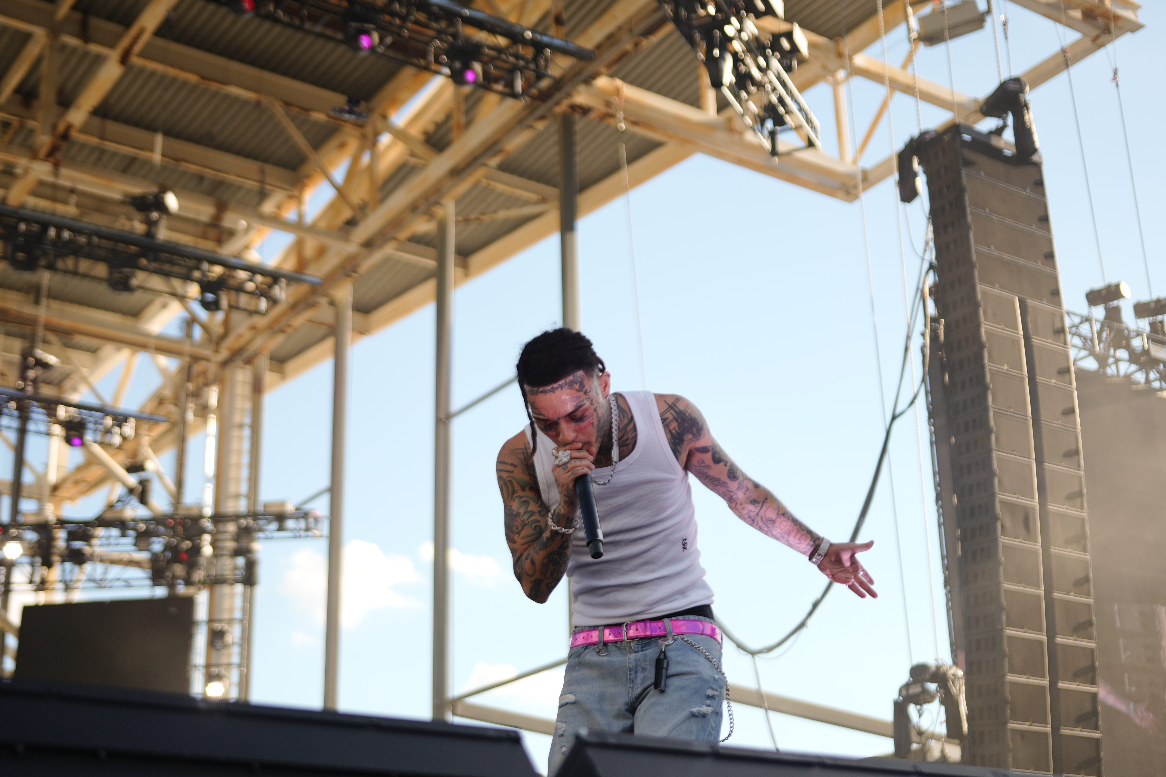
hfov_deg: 37.9
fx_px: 1700
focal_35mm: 52
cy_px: 388
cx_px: 583
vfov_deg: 25.8
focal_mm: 35
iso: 100
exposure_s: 1/1250
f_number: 1.8
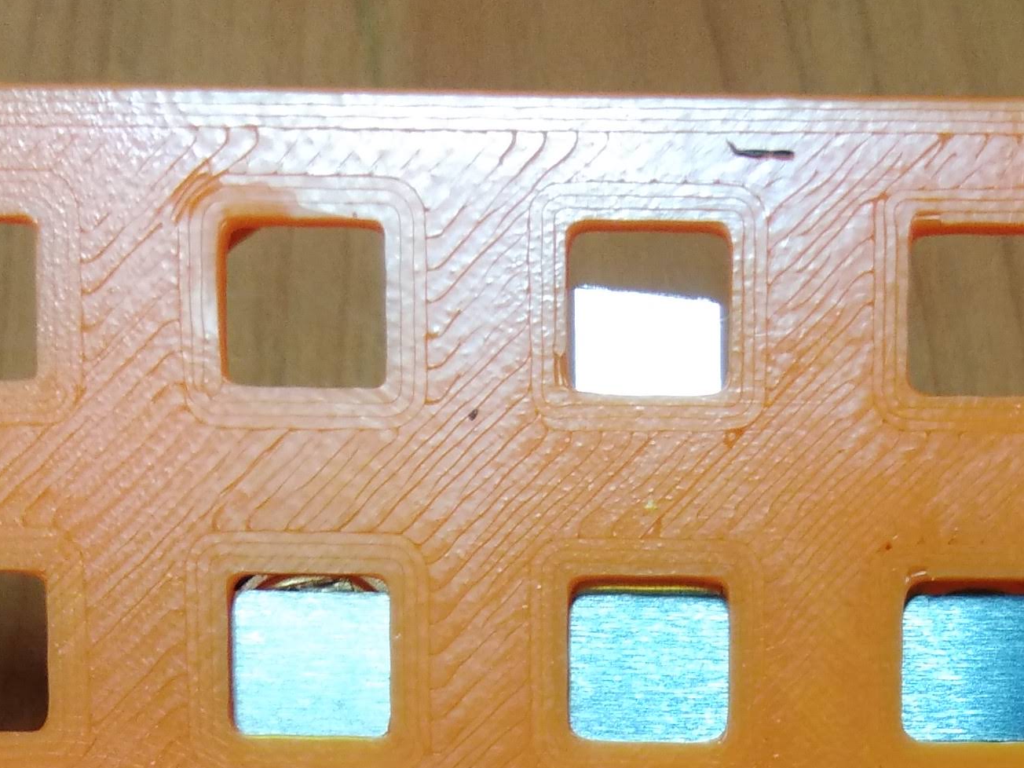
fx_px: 1982
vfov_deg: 19.1
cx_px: 748
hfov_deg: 28.6
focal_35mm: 67
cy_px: 1169
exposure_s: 1/30
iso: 269
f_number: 2
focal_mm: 3.57
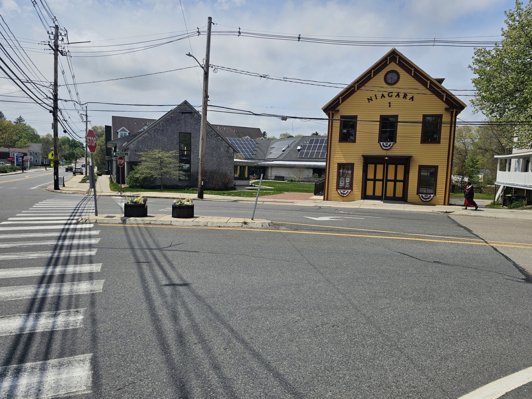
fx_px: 353
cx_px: 266
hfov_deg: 73.9
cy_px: 200
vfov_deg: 58.9
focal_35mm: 23
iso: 10
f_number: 1.7
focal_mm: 6.3
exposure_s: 1/1449
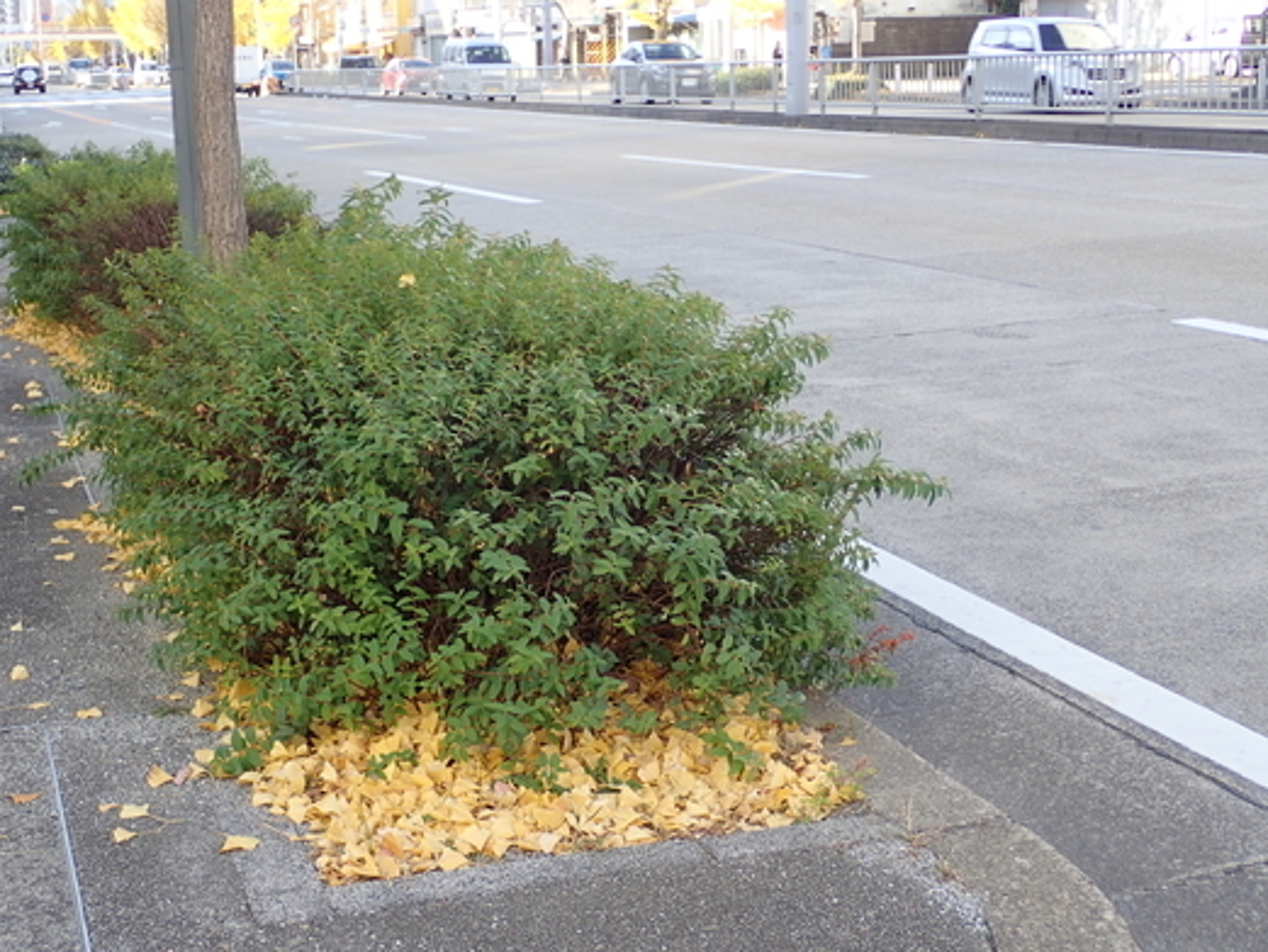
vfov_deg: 27.5
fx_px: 1942
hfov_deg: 36.1
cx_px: 594
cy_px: 450
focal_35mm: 53
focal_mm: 8.41
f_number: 3.1
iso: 100
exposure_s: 1/100
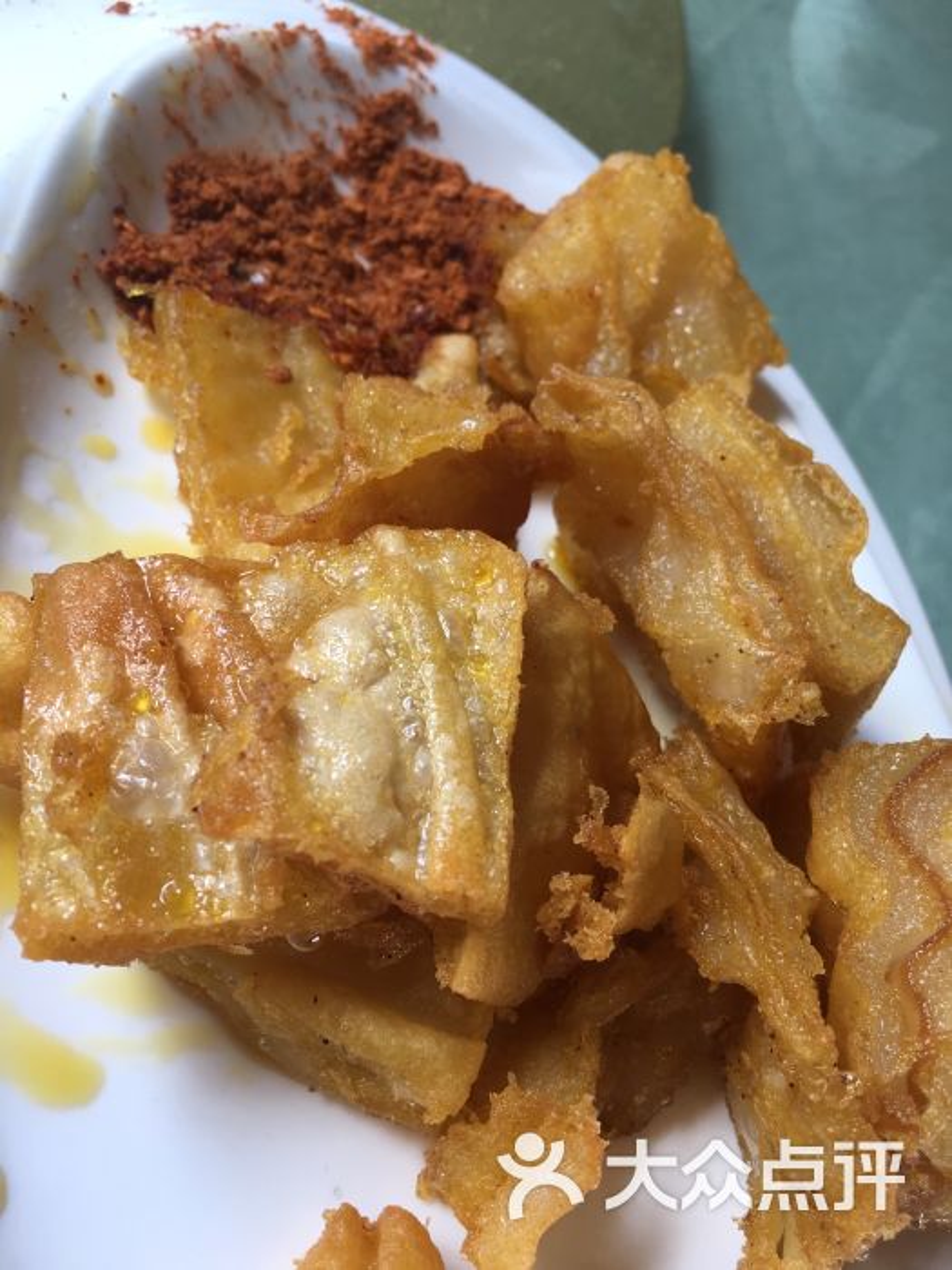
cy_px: 635
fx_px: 1063
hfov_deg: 48.2
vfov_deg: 61.7
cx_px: 476
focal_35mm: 29
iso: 32
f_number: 2.2
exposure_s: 1/100
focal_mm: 4.15
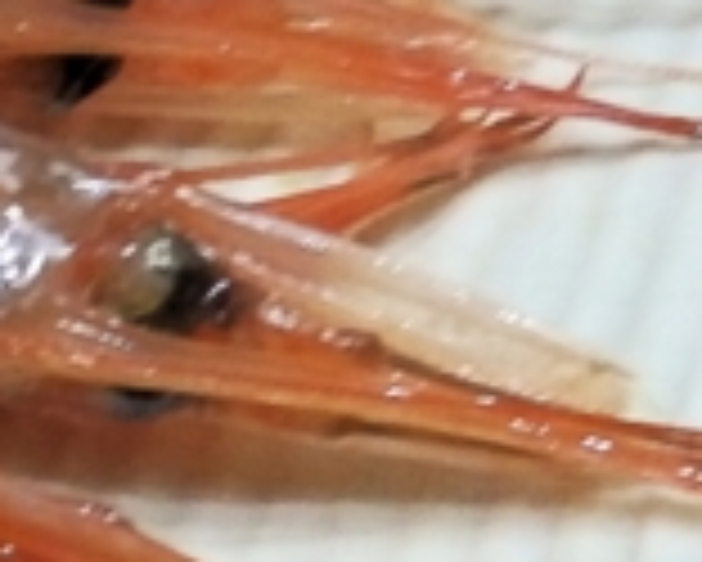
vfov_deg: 9.6
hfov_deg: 10.5
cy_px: 558
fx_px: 3326
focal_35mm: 160
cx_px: -922
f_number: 3.7
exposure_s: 1/30
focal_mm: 5.7
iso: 640
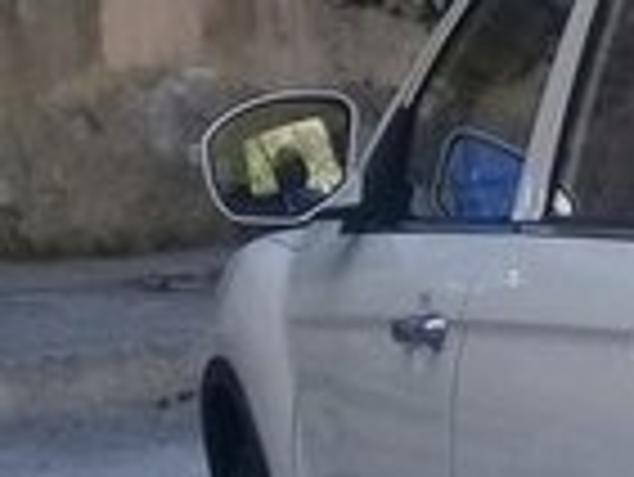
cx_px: 1268
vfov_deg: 10.1
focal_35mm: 145
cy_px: 538
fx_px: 2658
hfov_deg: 12.1
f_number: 2.2
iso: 50
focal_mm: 3.3
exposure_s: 1/344
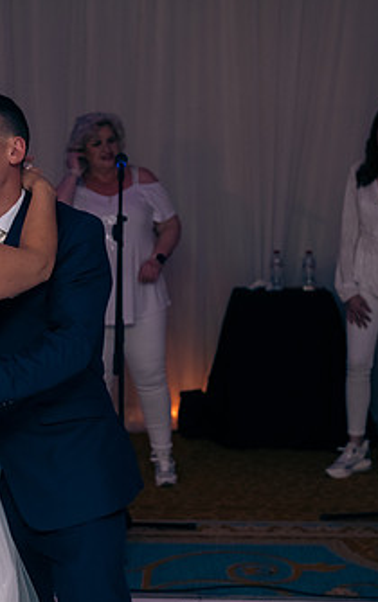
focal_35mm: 97
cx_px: 90
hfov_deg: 13.5
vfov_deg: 21.4
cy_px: 285
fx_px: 1595
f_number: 3.5
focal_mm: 55
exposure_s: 1/160
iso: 800
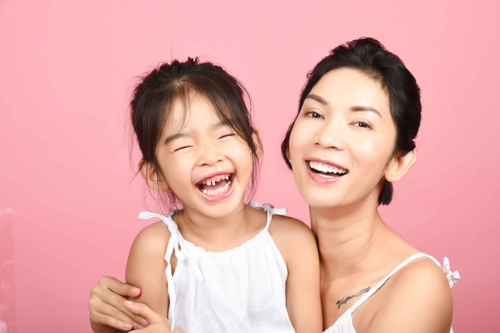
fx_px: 1736
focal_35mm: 125
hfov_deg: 16.4
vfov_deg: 11.0
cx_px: 250
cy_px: 166
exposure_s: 1/200
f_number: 13
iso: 100
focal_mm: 125
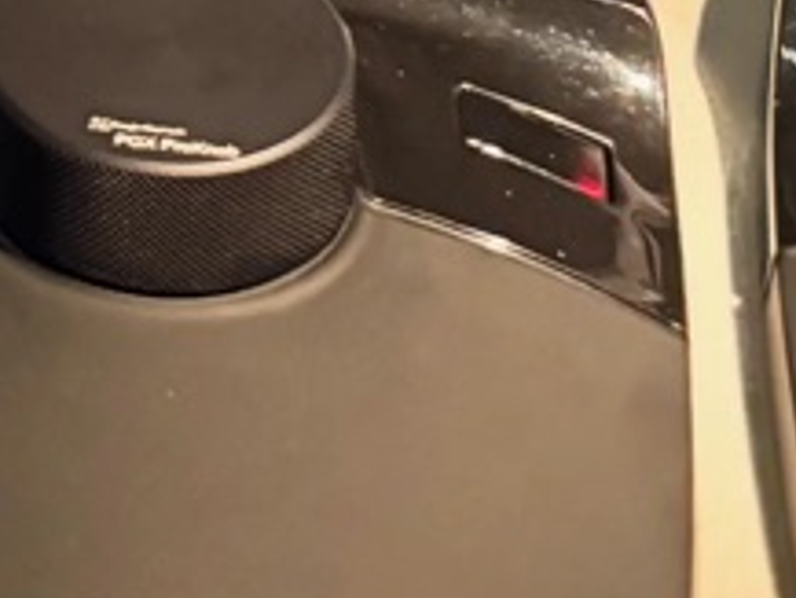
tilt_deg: -23.0
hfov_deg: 10.7
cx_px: -477
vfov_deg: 7.4
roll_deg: +3.1
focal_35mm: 177
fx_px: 4072
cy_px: -1203
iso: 800
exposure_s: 1/43
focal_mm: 6.76
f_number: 1.78
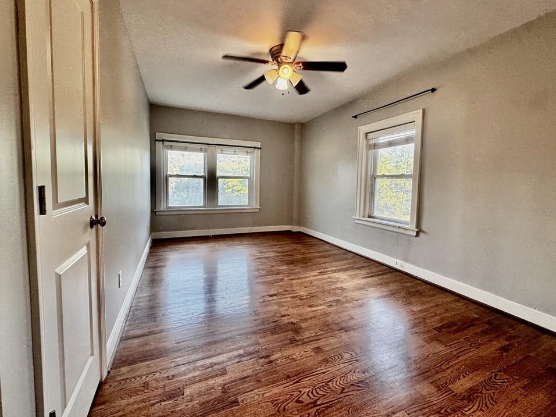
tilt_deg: -4.4
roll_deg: -1.2
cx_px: 279
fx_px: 241
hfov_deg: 98.2
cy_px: 198
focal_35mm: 15
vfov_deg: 81.7
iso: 200
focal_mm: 2.22
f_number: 2.2
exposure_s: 1/120
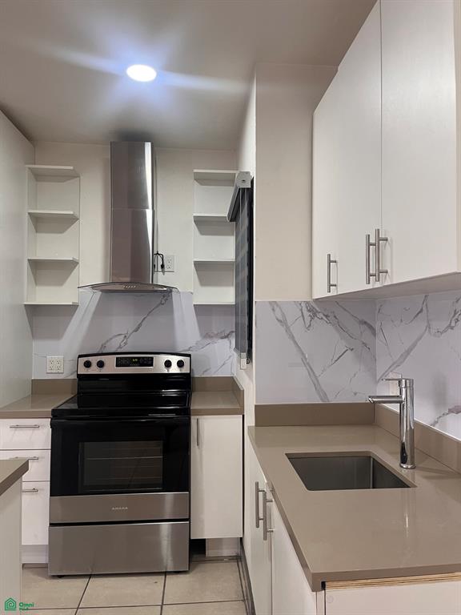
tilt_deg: +2.0
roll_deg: +1.2
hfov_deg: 53.1
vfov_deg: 67.3
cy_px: 308
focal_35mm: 26
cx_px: 230
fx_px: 462
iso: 125
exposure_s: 1/60
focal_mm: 5.1
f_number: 1.6
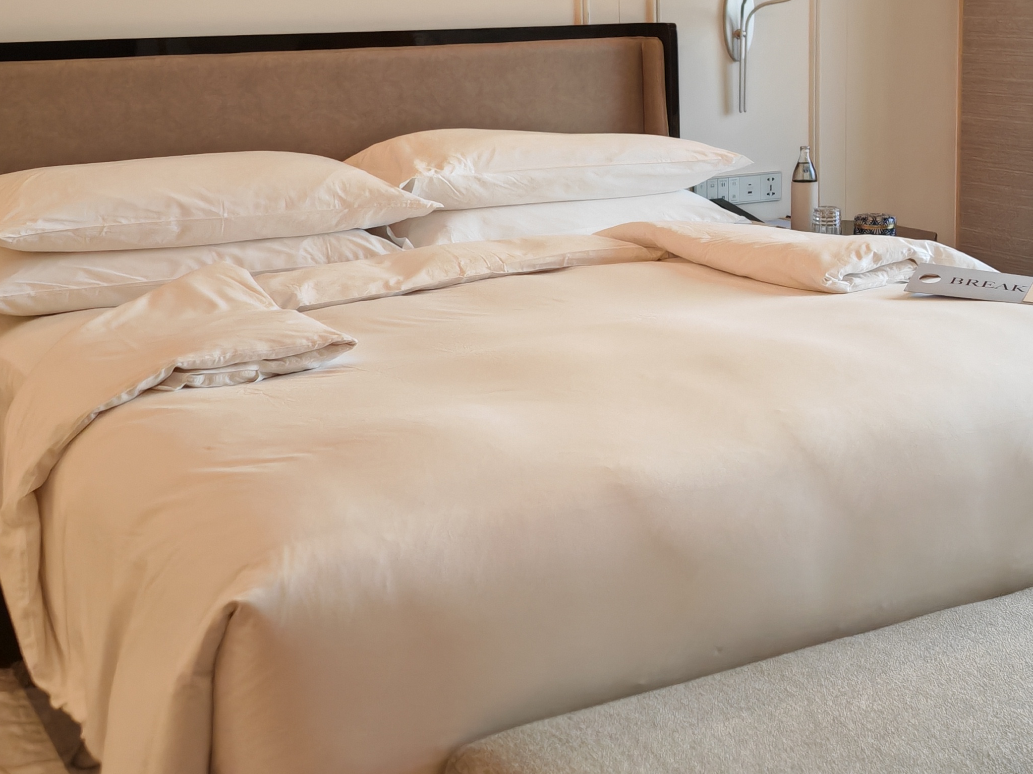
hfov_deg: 36.8
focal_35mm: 52
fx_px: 1552
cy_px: 199
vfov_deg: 27.7
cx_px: 560
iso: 250
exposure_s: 1/50
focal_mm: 5.4
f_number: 1.6
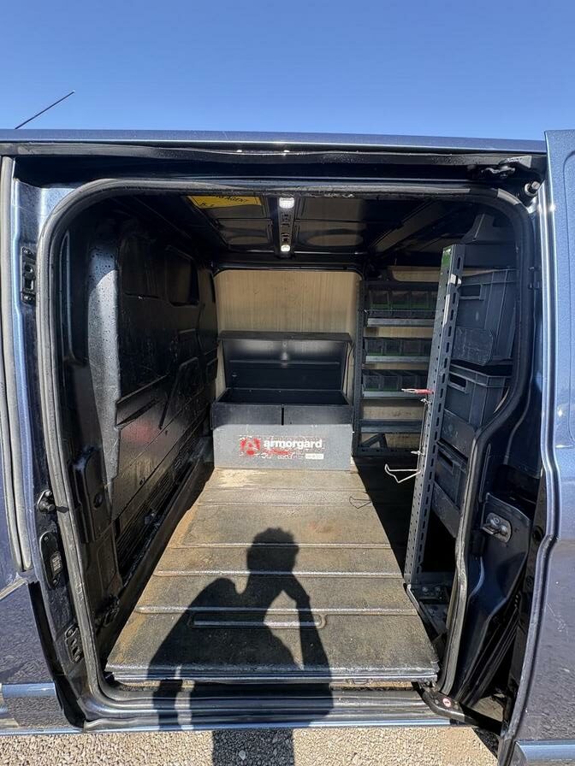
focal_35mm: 14
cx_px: 288
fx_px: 310
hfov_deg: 85.7
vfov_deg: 102.1
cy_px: 383
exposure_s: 1/361
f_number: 2.2
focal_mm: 2.22
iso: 64
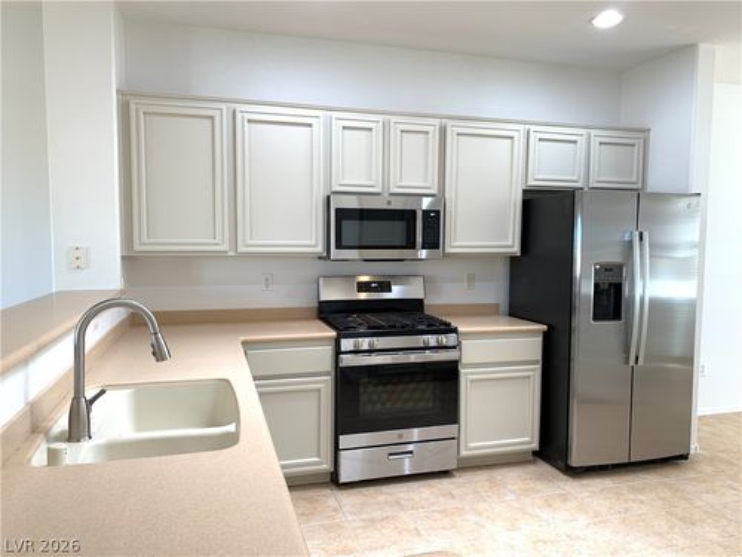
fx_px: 557
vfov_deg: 53.1
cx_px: 371
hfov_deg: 67.3
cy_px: 278
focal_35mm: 26
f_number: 1.8
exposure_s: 1/60
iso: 80
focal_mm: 4.25
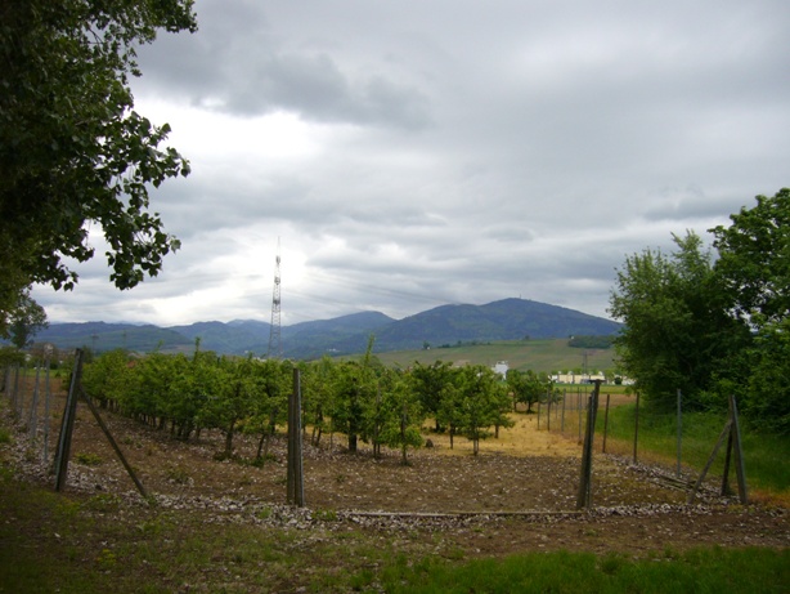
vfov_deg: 40.7
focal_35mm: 35
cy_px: 297
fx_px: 799
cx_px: 395
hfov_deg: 52.6
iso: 100
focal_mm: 5.8
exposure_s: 1/400
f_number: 2.8
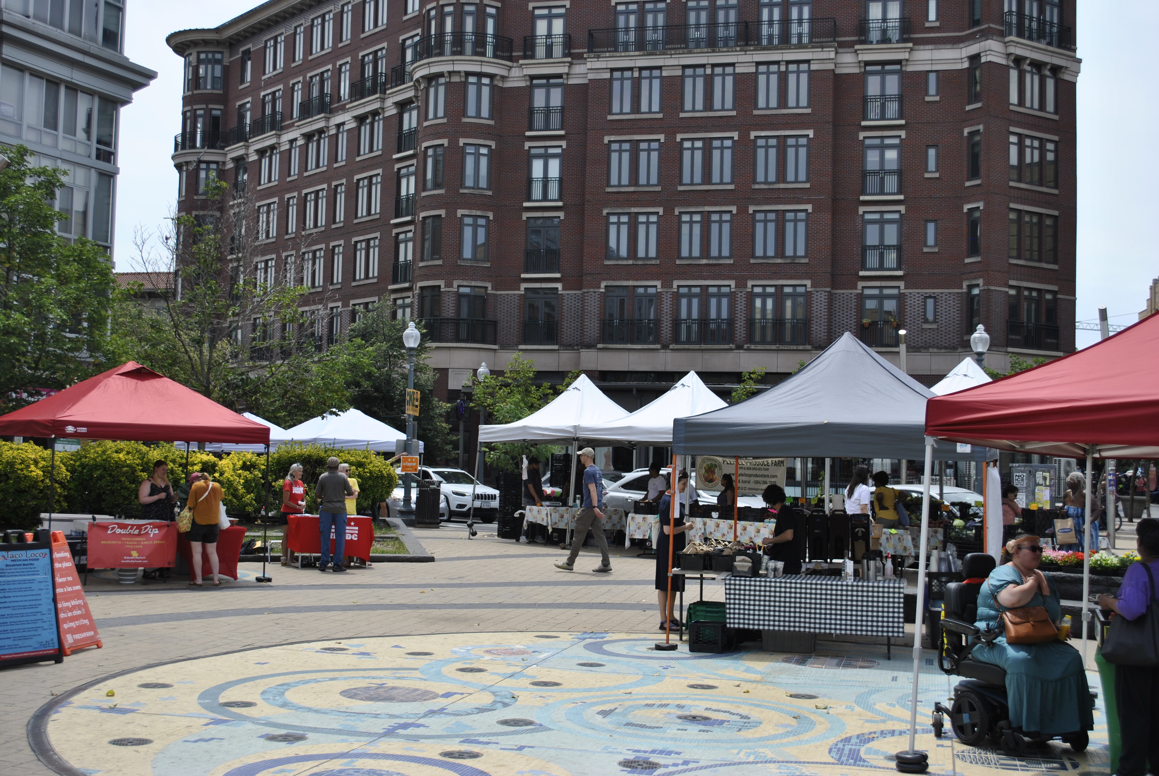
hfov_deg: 44.9
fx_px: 1402
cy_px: 388
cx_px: 580
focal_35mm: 44
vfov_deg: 30.9
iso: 100
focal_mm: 29
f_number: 5
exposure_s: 1/640
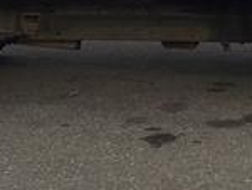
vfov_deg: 10.5
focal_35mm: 132
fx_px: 962
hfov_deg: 14.9
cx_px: 94
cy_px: -160
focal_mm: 3.3
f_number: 2.4
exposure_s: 1/708
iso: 25
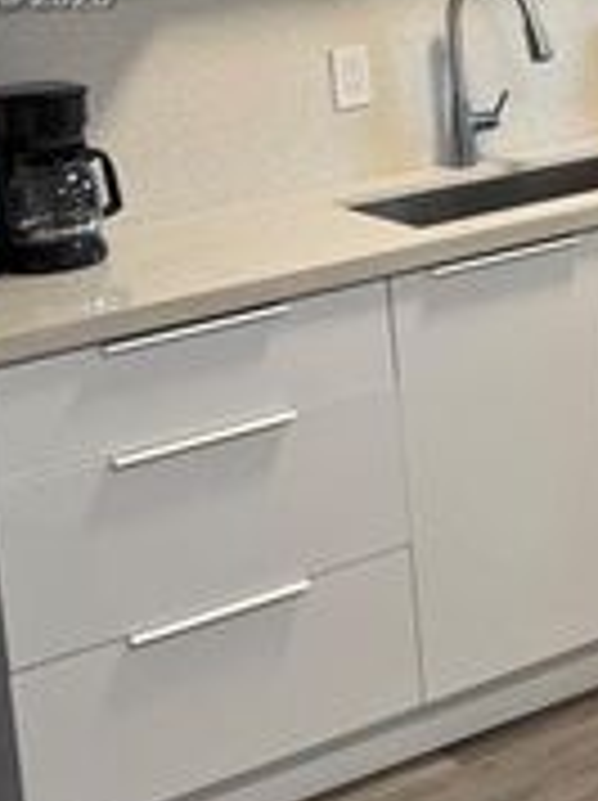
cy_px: -2
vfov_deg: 21.1
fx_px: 2078
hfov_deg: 15.6
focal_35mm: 90
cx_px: 773
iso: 125
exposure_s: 1/60
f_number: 1.78
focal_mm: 6.76
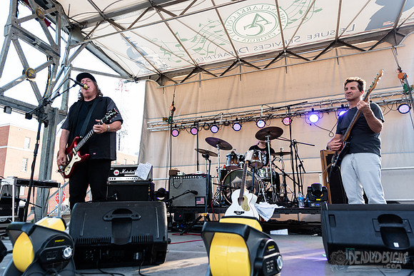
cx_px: 183
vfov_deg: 48.2
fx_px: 308
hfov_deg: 67.5
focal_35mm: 27
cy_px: 130
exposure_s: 1/400
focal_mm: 24
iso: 400
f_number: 4
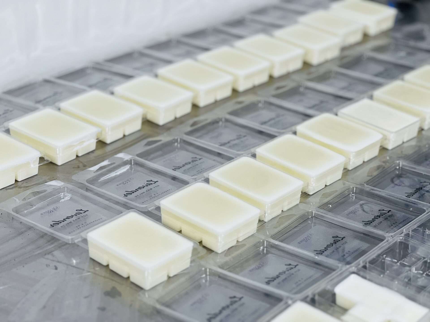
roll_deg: -2.2
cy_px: 161
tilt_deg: -27.3
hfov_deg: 25.3
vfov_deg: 19.1
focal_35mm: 77
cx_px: 215
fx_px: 956
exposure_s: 1/120
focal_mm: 9
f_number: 2.8
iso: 160
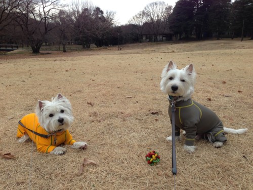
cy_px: 95
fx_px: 241
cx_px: 126
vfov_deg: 42.9
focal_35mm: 33
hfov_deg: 55.4
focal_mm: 4.12
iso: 50
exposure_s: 1/160
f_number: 2.4
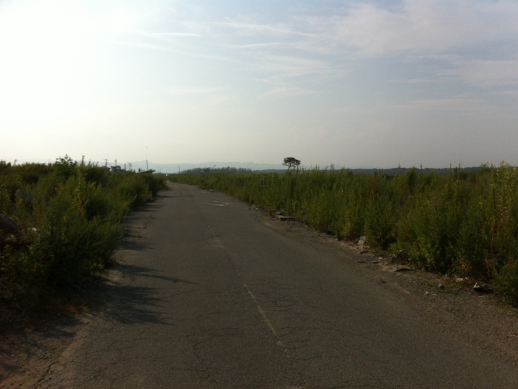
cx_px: 262
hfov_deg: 51.3
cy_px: 198
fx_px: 539
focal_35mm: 36
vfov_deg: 39.7
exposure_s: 1/2742
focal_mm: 3.85
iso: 80
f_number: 2.8
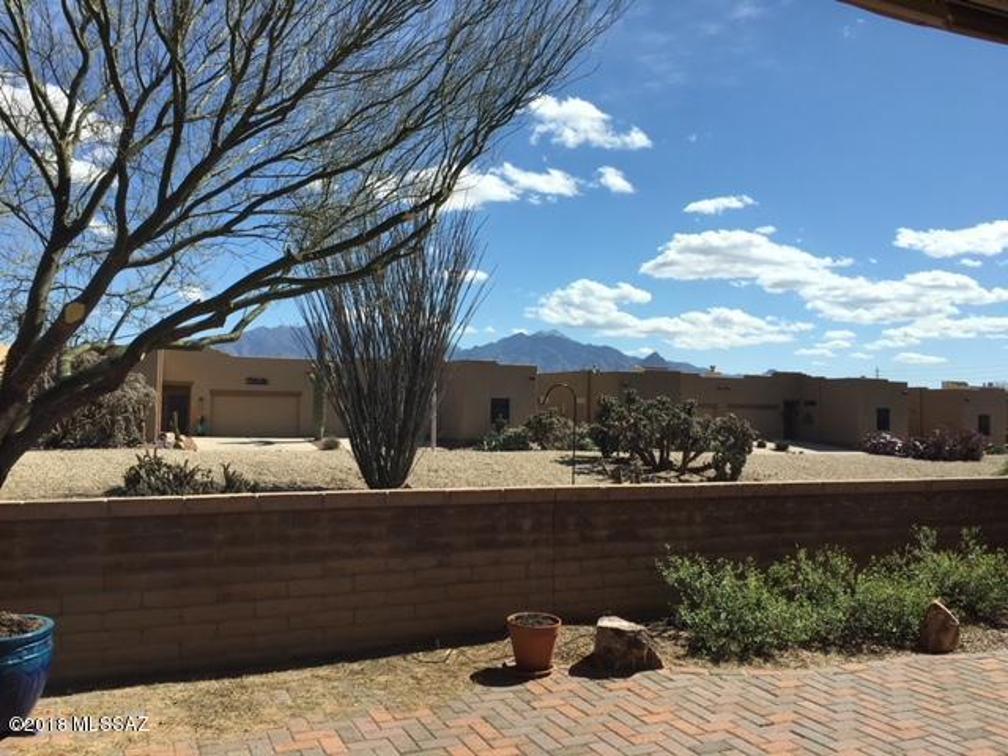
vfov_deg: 48.2
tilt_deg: +3.2
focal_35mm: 29
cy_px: 378
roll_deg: -1.3
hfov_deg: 61.7
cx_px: 504
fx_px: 844
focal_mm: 4.15
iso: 25
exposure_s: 1/1374
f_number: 2.2
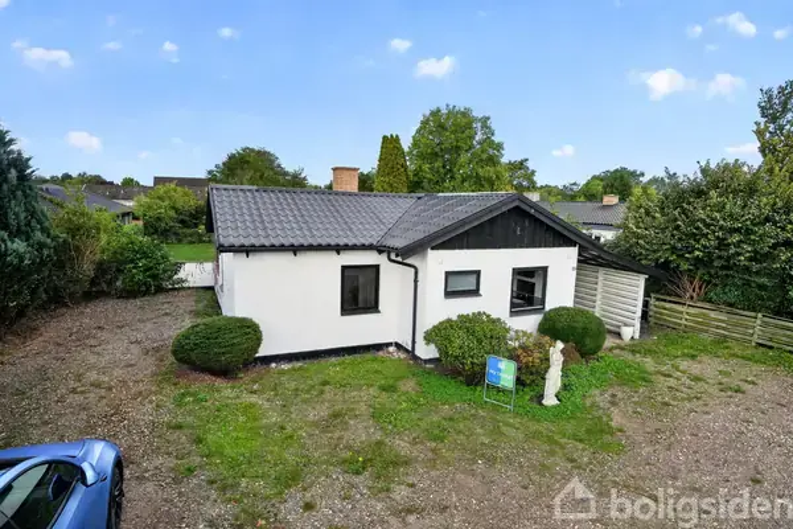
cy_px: 264
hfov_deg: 84.0
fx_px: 441
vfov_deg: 61.9
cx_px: 396
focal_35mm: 20
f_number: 8
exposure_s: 1/320
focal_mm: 20
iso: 400
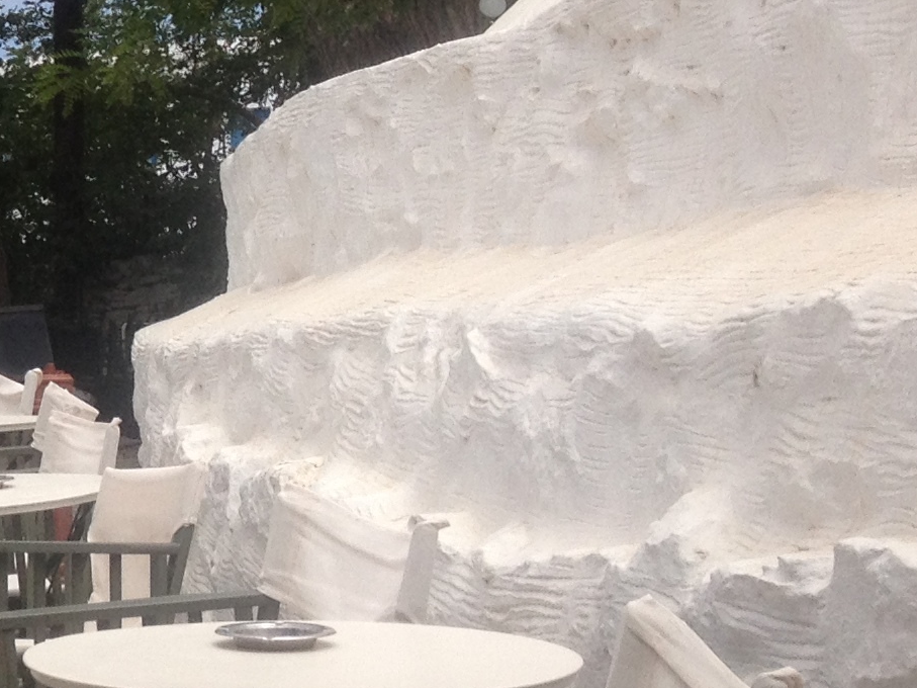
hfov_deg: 14.1
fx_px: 3337
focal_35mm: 126
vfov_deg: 11.8
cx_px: -653
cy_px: 241
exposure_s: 1/1577
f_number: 2.4
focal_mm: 4.28
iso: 50
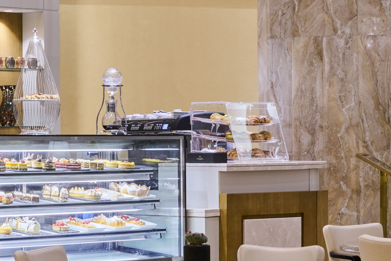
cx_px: 32
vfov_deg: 8.9
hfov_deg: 13.2
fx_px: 1672
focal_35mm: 154
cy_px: 136
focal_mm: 50
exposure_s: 1/4
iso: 500
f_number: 13
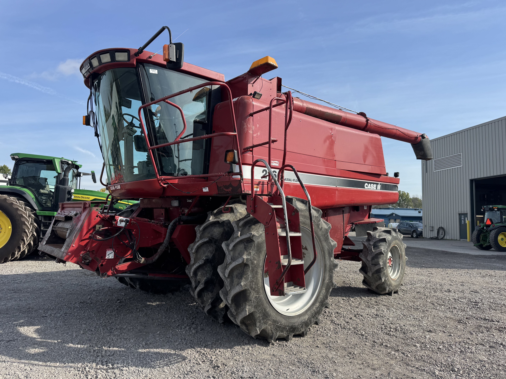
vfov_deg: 56.8
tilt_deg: +3.5
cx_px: 253
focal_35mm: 24
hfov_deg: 71.6
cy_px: 190
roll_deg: -2.0
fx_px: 351
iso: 80
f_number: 1.78
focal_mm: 6.76
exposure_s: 1/3413
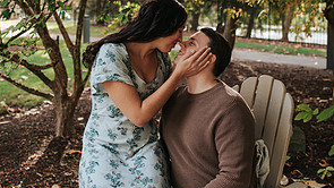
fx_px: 496
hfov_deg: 37.2
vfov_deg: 21.2
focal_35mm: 56
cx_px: 166
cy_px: 37
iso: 400
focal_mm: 35
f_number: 3.2
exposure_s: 1/250
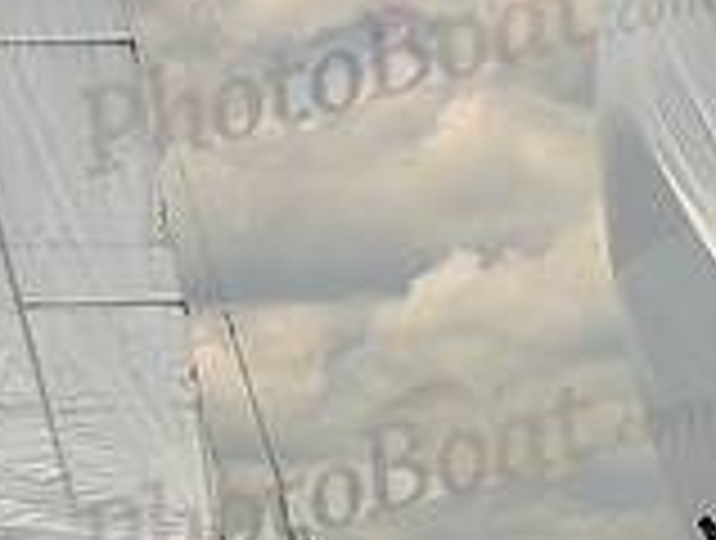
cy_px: 646
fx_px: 5079
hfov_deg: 8.0
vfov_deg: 6.1
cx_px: 950
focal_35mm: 245
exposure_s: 1/1250
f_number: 5.6
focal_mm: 70
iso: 320
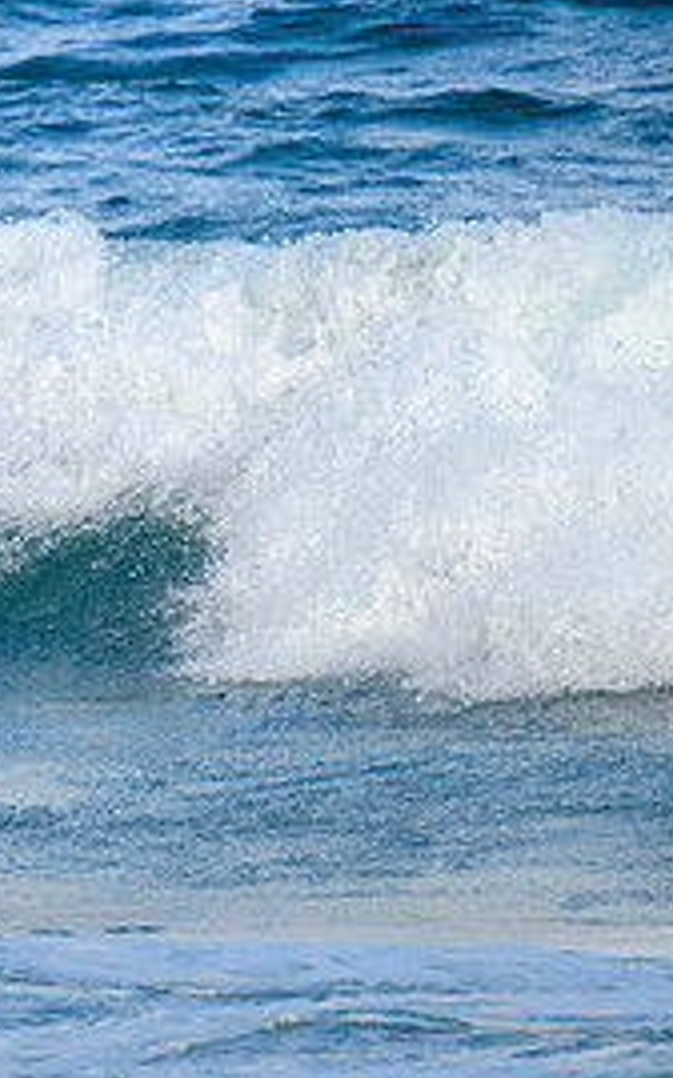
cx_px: -437
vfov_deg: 1.2
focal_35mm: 1761
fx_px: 51706
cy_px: 343
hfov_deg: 0.7
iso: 2000
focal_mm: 800
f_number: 11
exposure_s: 1/1600
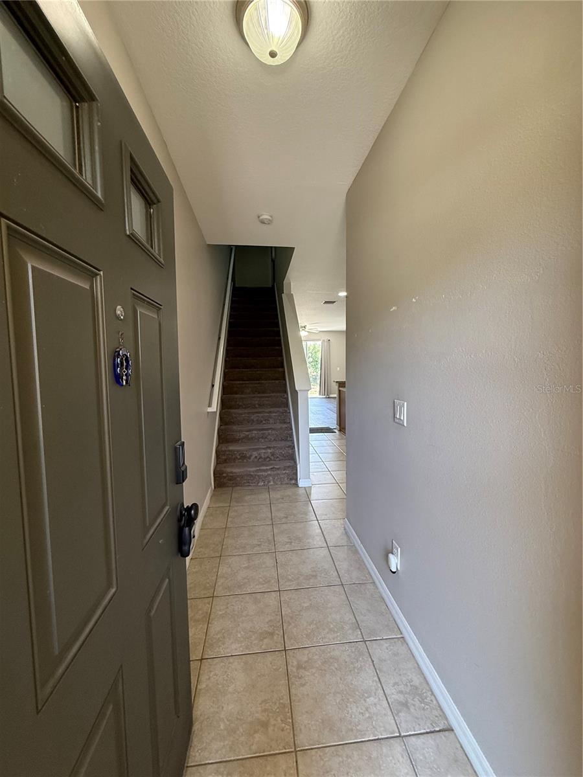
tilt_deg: -5.2
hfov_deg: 85.7
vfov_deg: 102.1
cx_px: 292
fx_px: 314
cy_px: 388
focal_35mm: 14
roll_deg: -0.4
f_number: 2.2
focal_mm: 2.22
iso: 250
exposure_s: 1/120
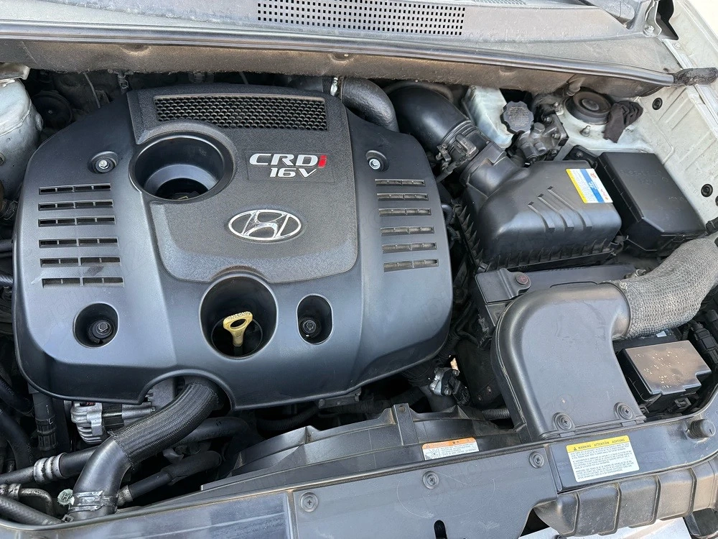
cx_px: 359
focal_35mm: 24
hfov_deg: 71.6
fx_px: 498
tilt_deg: -52.4
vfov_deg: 56.8
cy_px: 270
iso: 200
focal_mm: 6.76
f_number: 1.78
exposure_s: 1/121
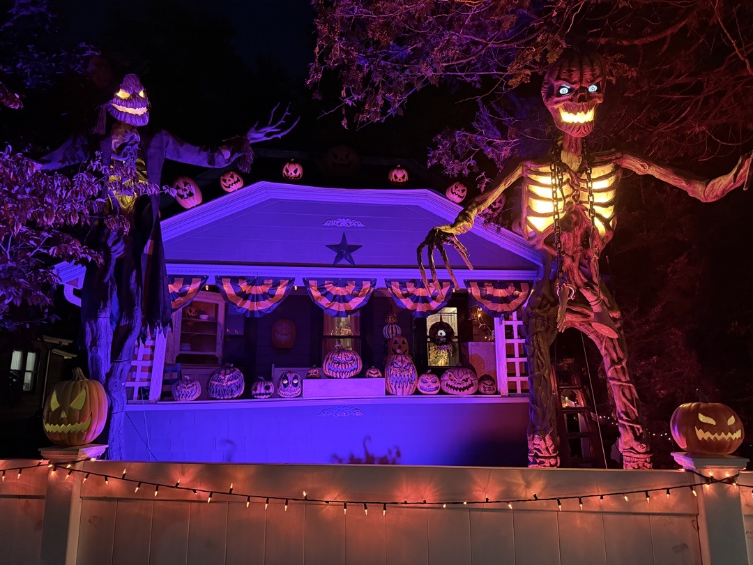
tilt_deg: +12.6
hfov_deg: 71.6
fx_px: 522
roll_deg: +0.3
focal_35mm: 24
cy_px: 282
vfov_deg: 56.8
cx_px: 376
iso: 1600
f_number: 1.78
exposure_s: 1/30
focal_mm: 6.76
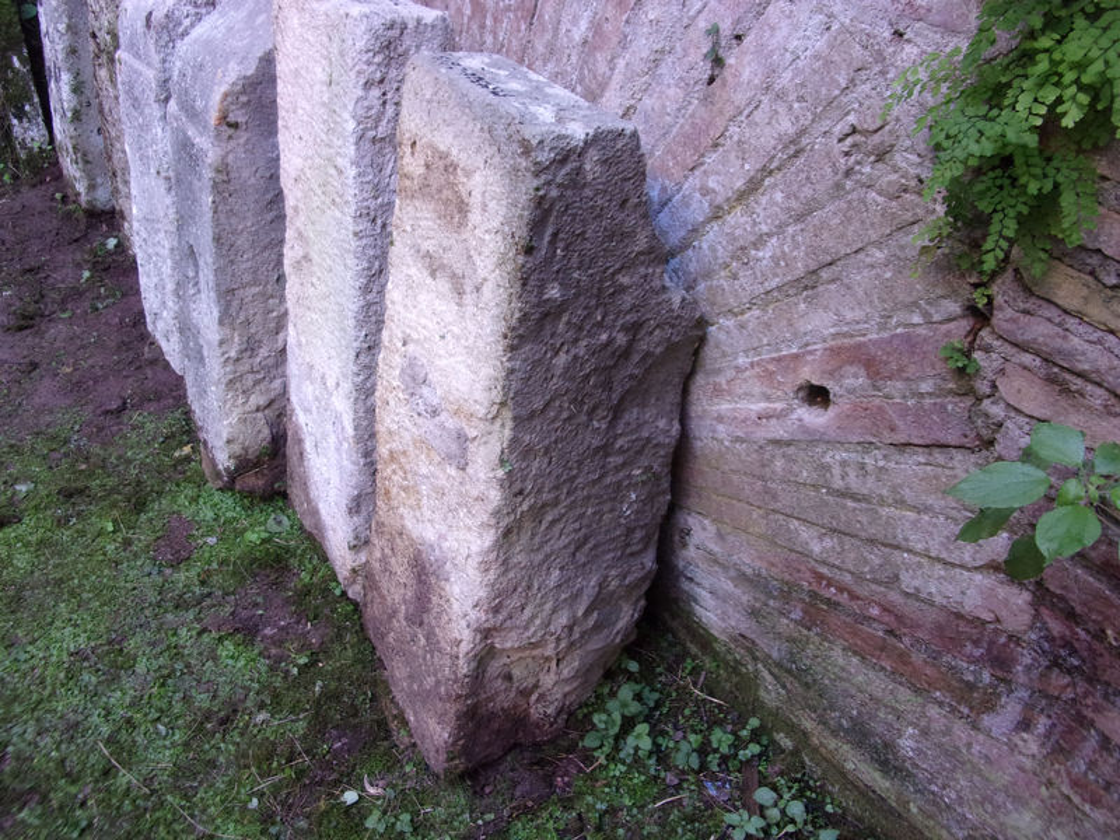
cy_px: 420
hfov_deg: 63.4
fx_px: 906
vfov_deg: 49.7
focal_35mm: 28
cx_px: 560
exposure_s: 1/34
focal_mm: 5.1
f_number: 3.9
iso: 199
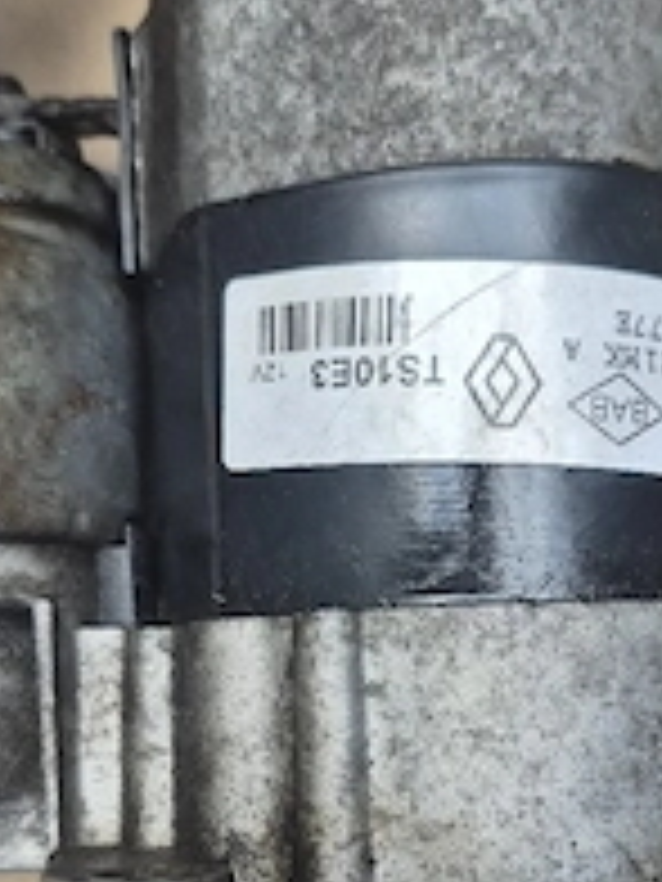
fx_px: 1198
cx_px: 374
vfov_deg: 39.6
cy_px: 639
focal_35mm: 47
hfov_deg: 30.8
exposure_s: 1/182
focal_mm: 5.4
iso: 32
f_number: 1.8
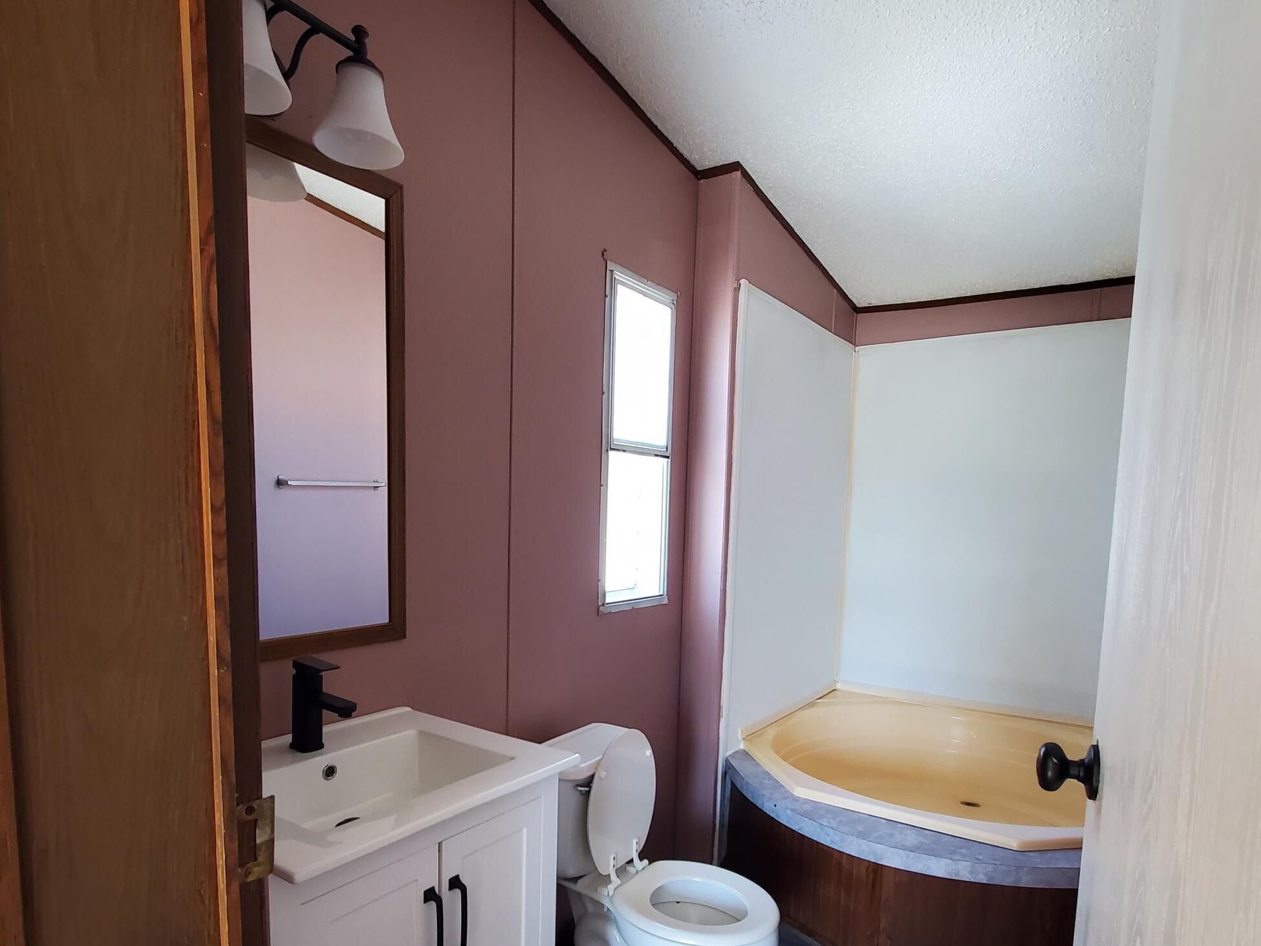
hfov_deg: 81.7
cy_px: 614
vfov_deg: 64.6
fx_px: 729
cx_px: 598
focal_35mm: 20
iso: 200
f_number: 2.2
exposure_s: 1/60
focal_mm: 1.8
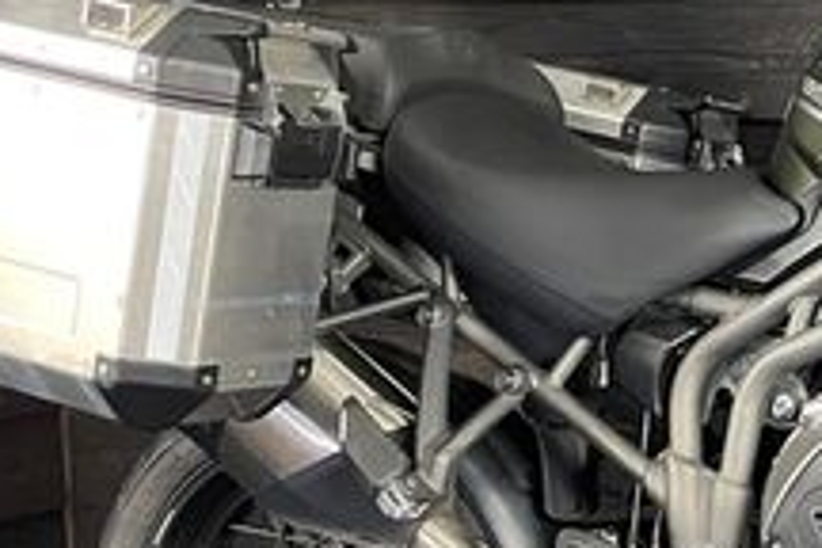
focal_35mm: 80
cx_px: 989
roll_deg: -0.5
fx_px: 1827
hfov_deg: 23.2
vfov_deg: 17.0
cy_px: 327
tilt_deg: -6.3
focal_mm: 4.2
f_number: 1.6
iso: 500
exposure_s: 1/50
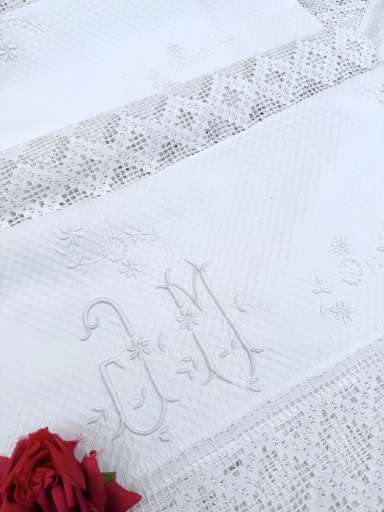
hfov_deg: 56.8
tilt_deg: -66.3
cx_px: 192
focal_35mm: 24
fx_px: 355
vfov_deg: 71.6
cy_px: 256
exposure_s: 1/100
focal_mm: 6.76
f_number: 1.78
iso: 80
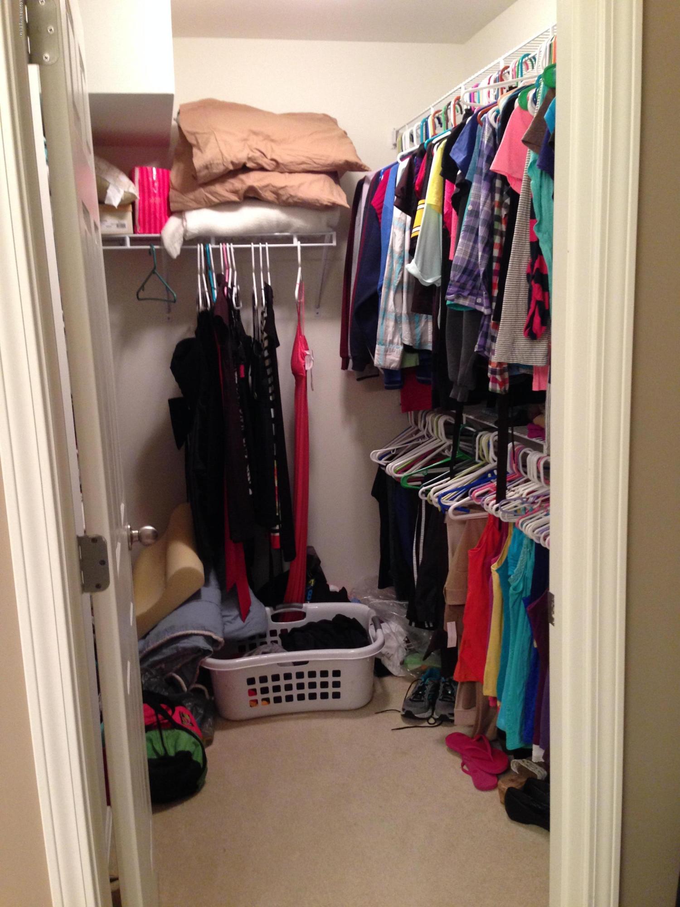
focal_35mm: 33
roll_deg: +2.1
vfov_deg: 55.4
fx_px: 864
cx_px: 340
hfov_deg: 42.9
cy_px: 454
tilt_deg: -9.6
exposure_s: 1/20
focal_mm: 4.12
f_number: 2.4
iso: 200
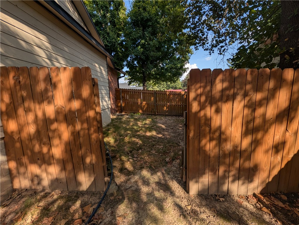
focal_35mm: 12
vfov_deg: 94.6
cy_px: 112
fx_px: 104
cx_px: 150
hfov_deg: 110.5
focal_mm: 2.02
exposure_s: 1/1499
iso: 47
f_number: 1.7
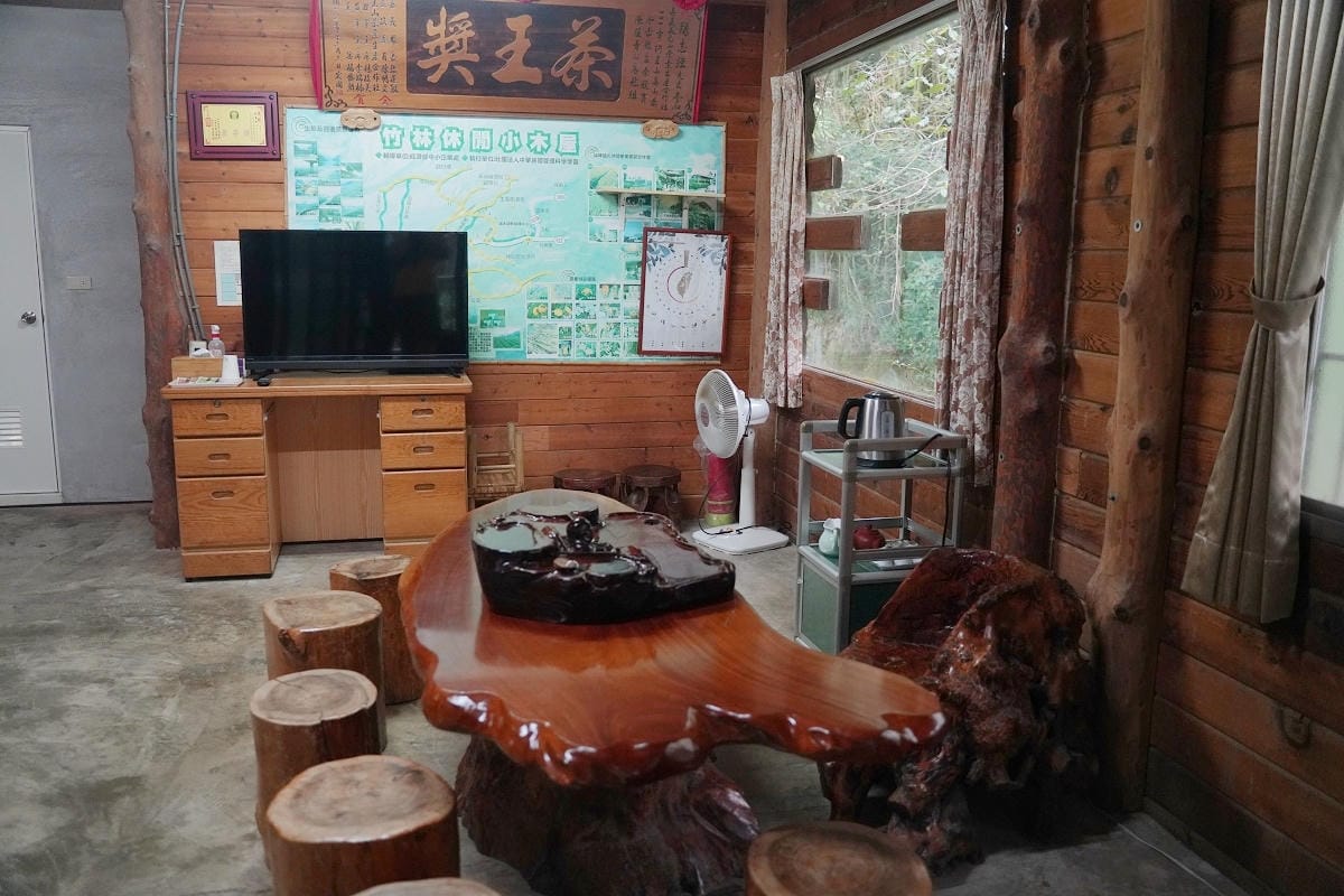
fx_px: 1045
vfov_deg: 46.4
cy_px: 448
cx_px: 672
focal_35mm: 28
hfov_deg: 65.5
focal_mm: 28
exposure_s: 1/160
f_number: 2.8
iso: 4000
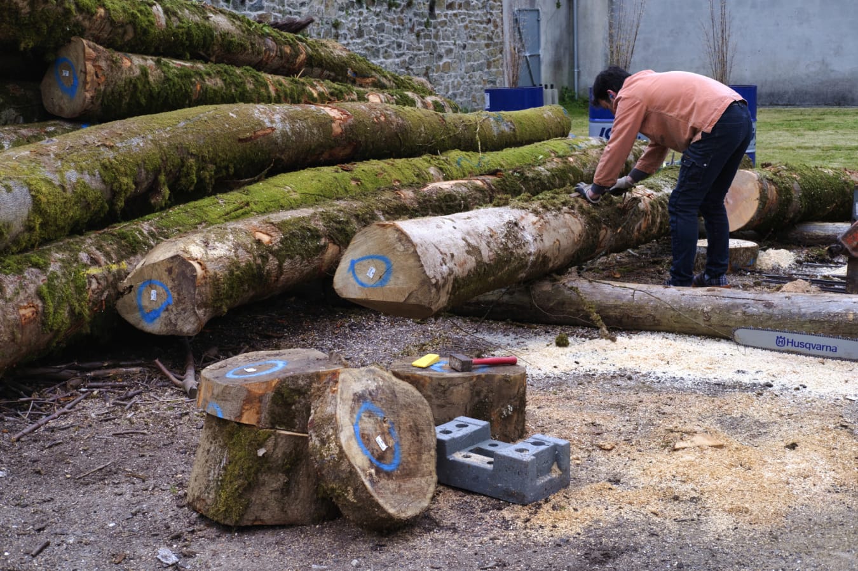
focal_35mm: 53
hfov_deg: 37.5
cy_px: 286
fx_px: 1263
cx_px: 429
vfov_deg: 25.5
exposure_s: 1/250
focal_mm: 35
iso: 400
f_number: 5.6
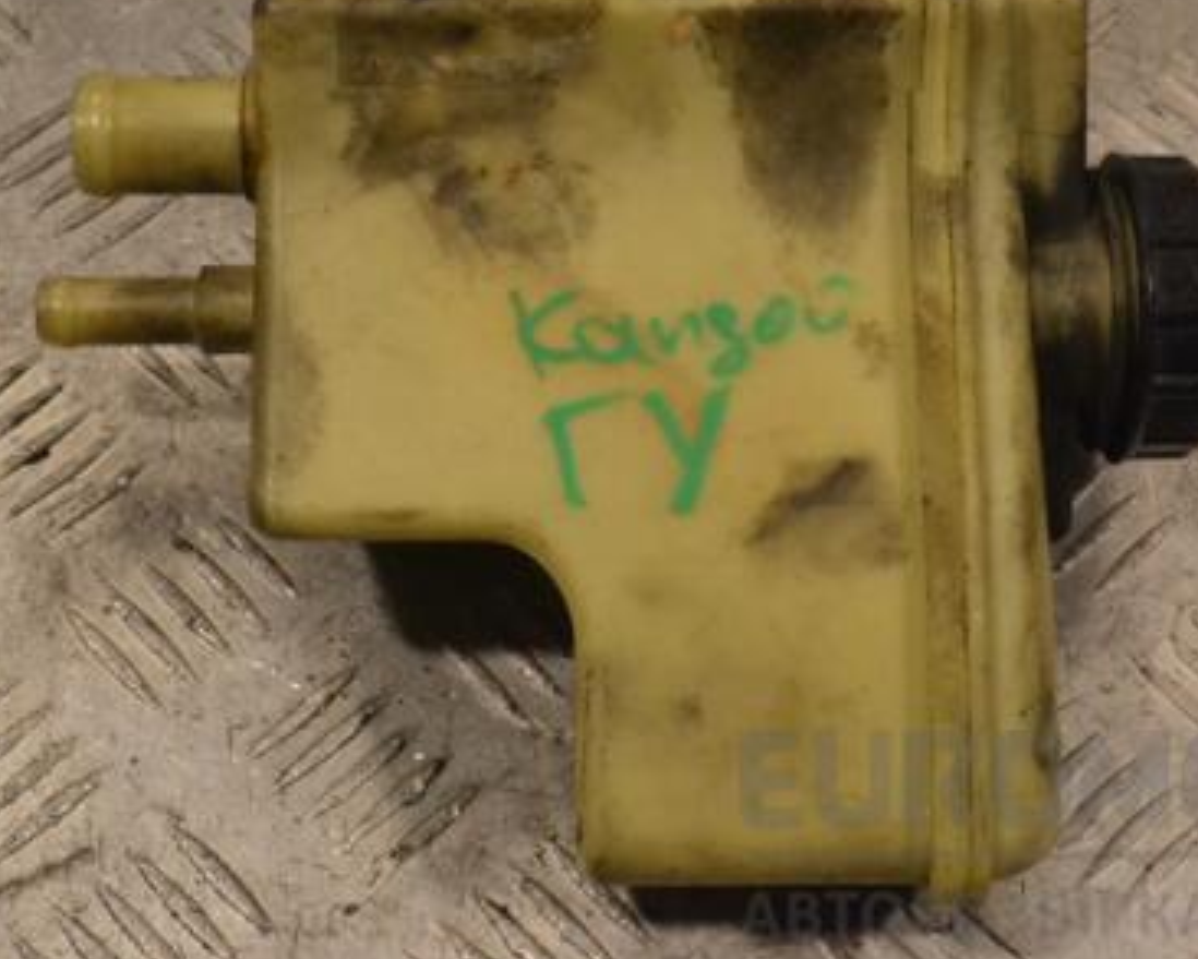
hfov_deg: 23.6
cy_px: 344
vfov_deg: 19.0
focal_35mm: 81
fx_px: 2865
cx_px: 678
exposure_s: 1/500
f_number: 11
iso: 3200
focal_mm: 35
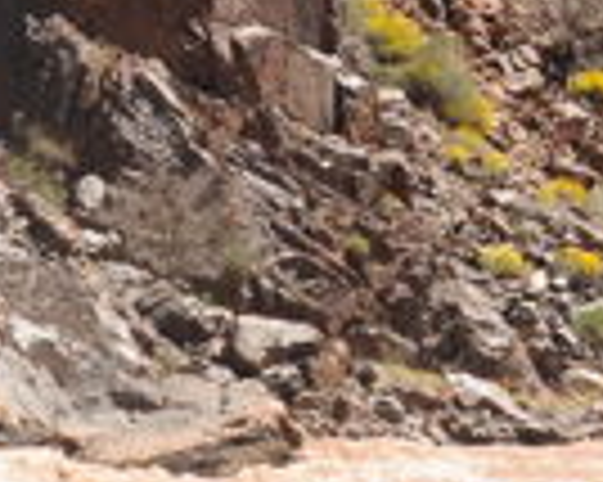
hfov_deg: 9.5
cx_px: 945
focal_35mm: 196
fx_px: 3495
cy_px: 54
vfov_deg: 7.9
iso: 200
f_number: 10
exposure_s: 1/250
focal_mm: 35
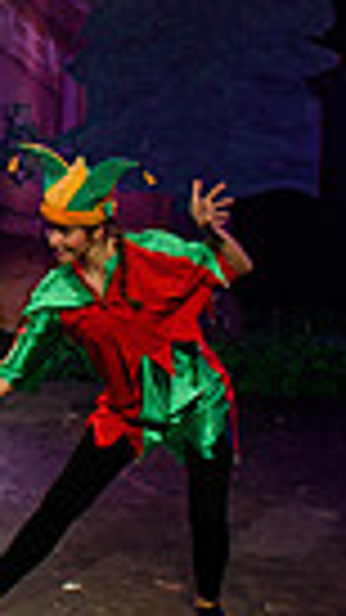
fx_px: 2546
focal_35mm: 156
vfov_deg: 13.7
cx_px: -483
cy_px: 76
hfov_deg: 7.3
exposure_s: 1/80
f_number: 5.6
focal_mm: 27
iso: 1250
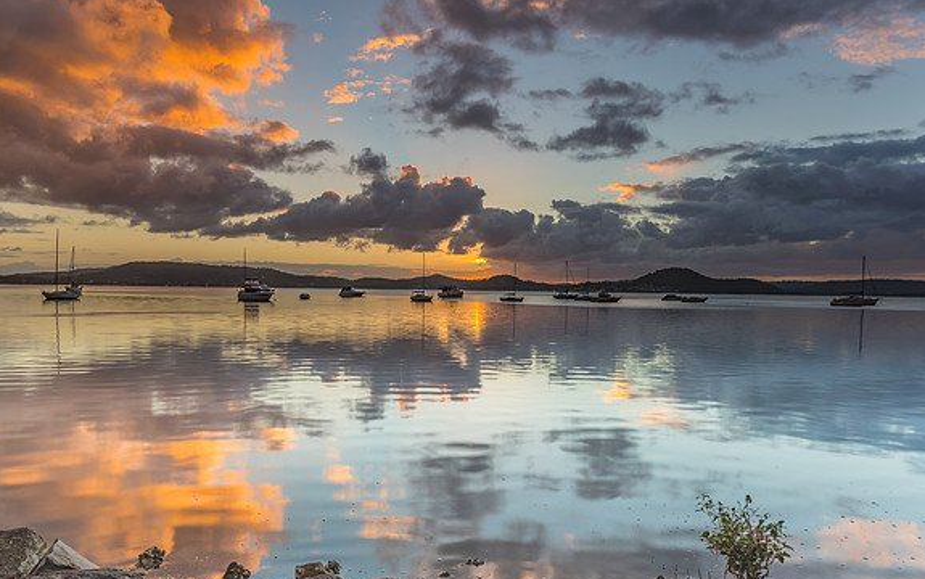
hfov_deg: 70.4
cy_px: 308
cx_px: 465
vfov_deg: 47.6
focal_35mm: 26
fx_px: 656
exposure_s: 1/3
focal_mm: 16
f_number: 11
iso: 50
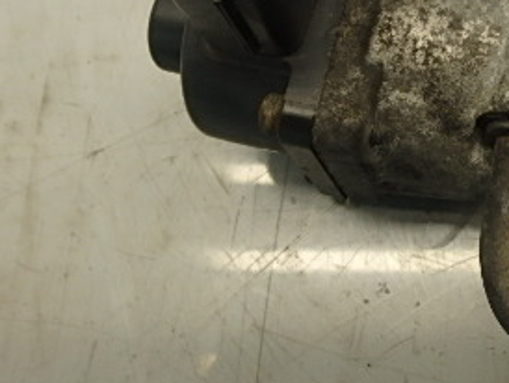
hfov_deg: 36.4
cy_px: 97
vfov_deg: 29.3
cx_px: 459
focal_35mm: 49
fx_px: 721
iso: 200
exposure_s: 1/60
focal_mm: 3.7
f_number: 3.5
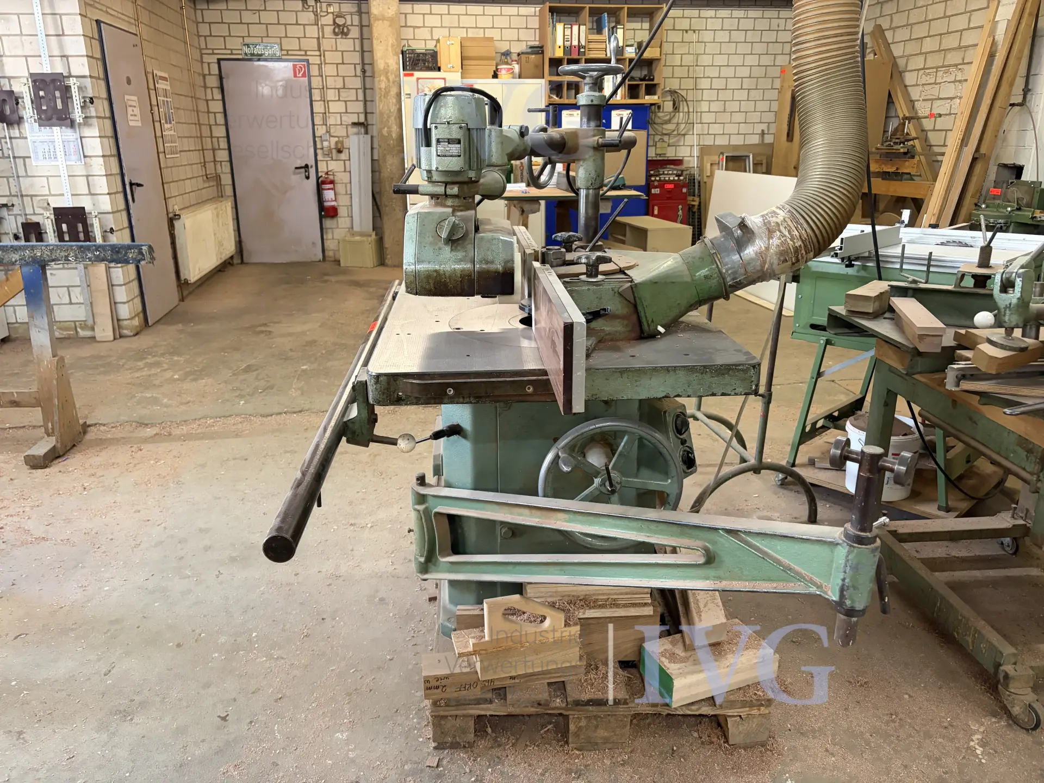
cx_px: 522
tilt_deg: -17.8
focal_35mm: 26
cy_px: 392
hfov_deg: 67.3
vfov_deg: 53.1
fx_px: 784
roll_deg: +1.7
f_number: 1.6
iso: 320
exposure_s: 1/50
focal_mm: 5.96
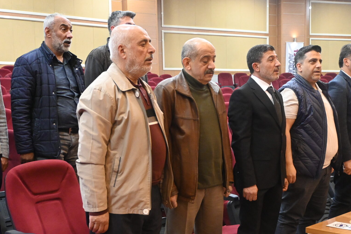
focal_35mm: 54
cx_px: 202
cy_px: 158
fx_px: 531
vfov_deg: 24.7
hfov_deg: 36.5
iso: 3200
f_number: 4
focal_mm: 21.5
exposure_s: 1/125
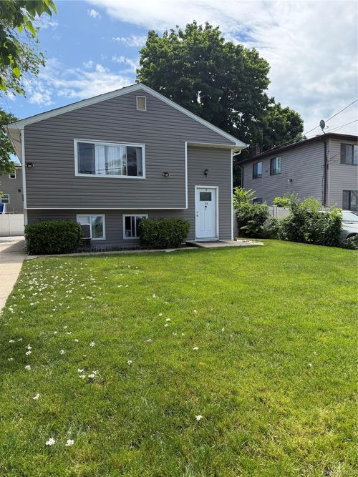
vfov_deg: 71.6
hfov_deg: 56.8
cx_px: 179
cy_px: 238
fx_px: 331
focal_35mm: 24
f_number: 1.78
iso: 100
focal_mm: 6.76
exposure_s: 1/2703
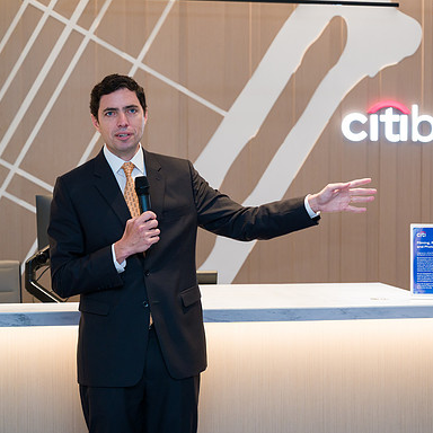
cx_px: 273
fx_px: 1330
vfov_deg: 18.5
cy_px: 206
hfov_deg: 18.5
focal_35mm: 94
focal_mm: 69
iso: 640
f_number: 3.5
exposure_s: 1/200
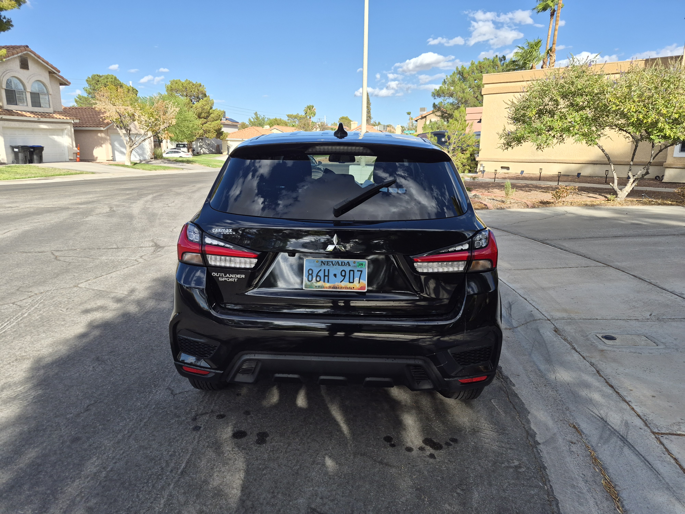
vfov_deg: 58.9
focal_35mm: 23
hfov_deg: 73.9
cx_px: 342
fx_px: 455
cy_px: 257
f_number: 1.8
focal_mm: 5.4
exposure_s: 1/3784
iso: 80
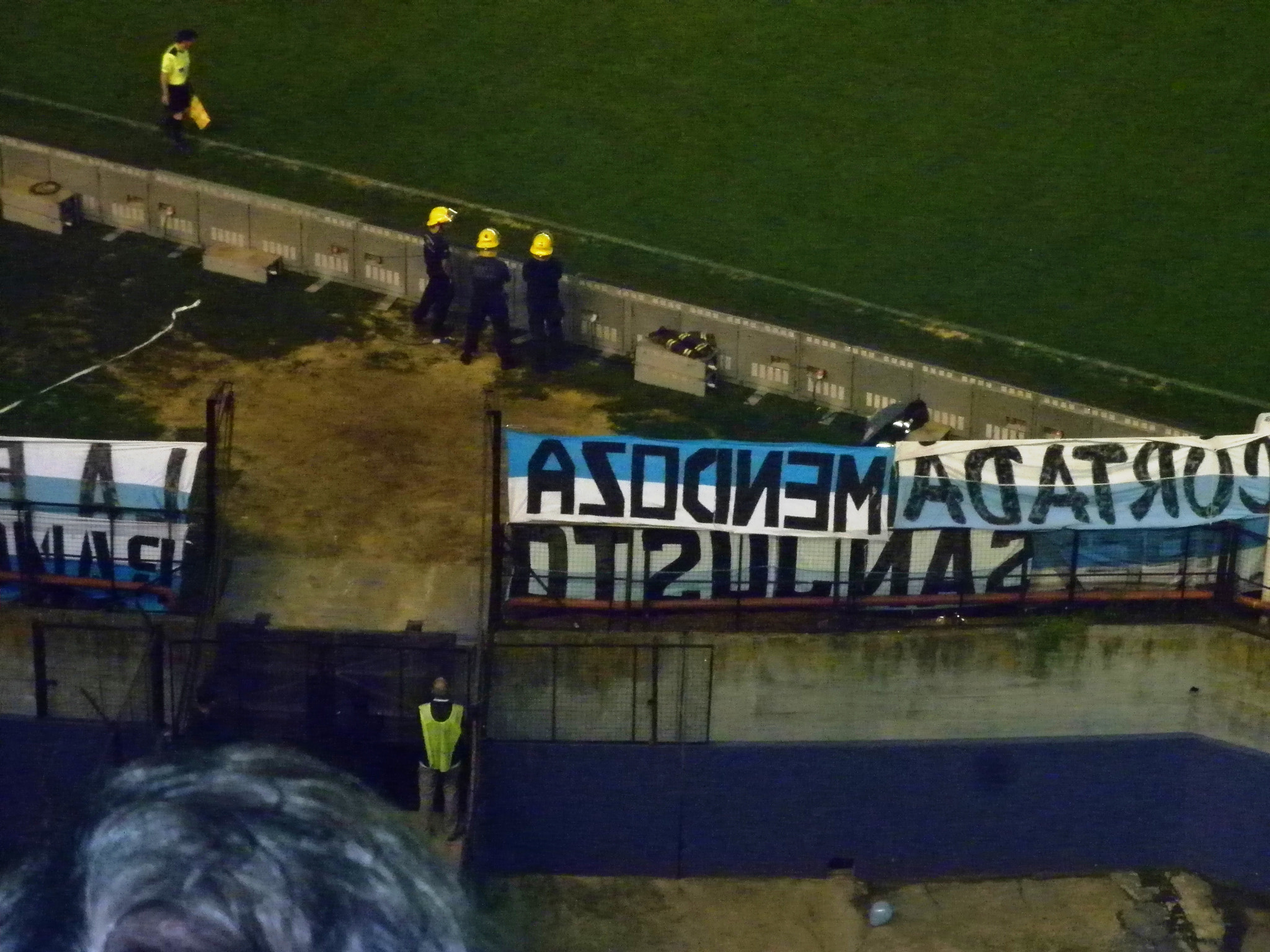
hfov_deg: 17.6
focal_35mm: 112
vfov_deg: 13.2
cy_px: 476
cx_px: 635
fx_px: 4109
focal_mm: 20
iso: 800
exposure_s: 1/125
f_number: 6.2
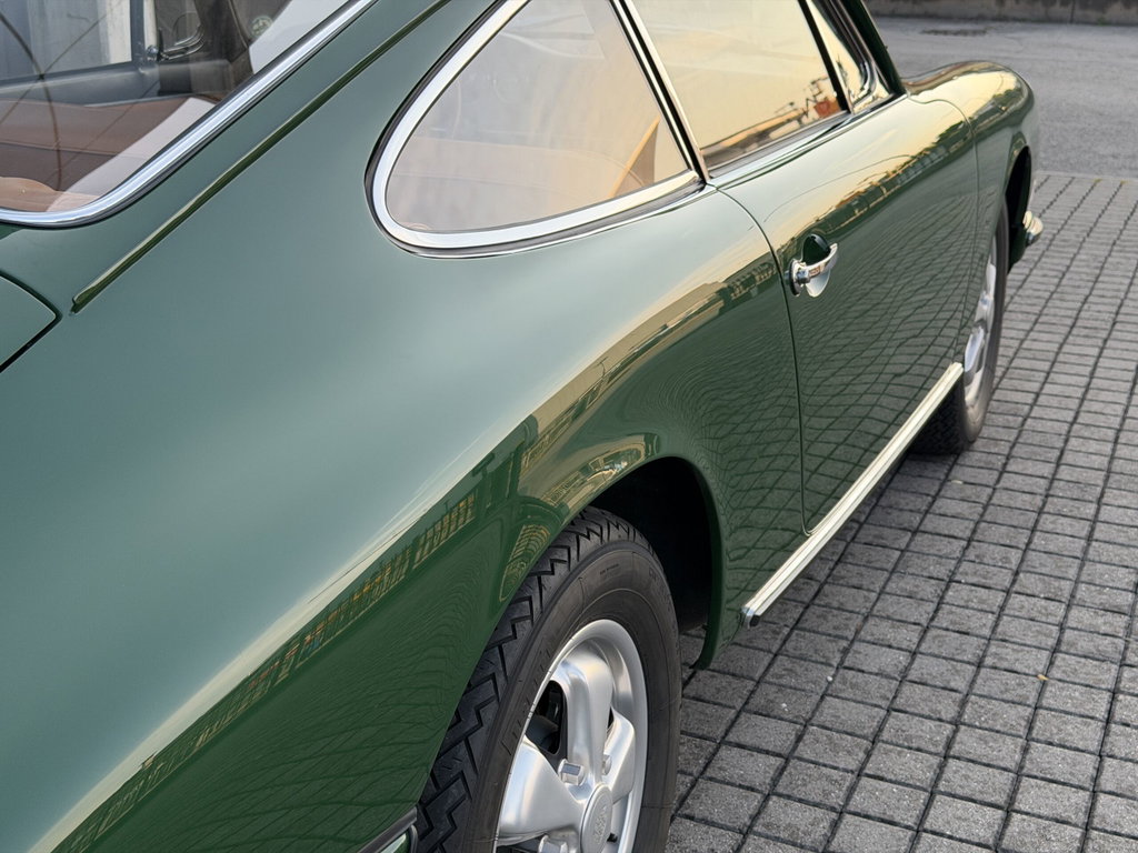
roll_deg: -0.8
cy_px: 426
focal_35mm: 48
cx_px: 569
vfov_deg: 30.3
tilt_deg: -19.6
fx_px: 1578
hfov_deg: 39.7
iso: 80
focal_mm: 6.76
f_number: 1.78
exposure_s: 1/636
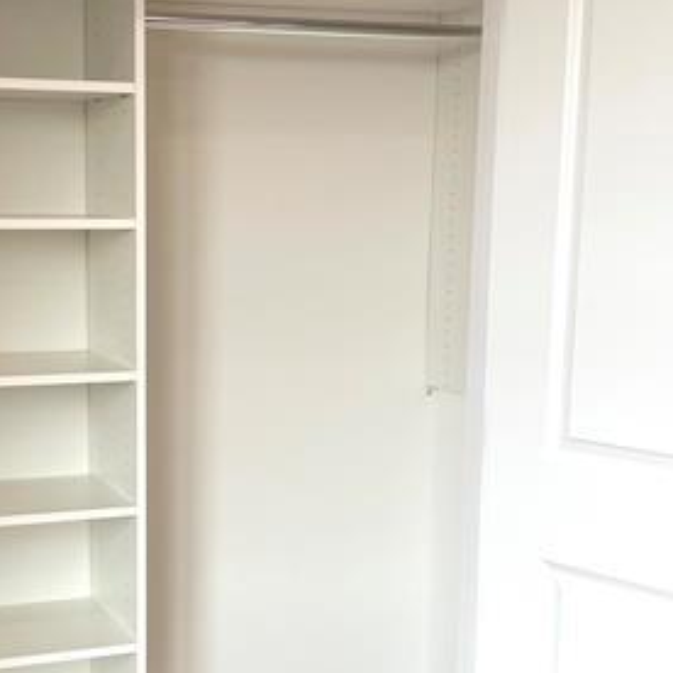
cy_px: 446
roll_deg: +0.4
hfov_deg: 26.7
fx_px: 1408
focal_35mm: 64
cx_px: 227
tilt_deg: -9.6
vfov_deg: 26.7
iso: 40
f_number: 1.6
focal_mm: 4.2
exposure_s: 1/120
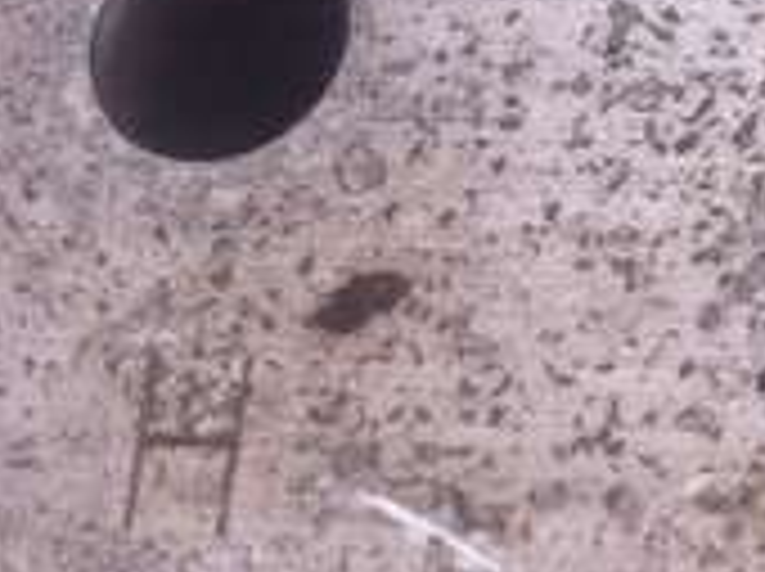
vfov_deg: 9.0
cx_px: 1494
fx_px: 3531
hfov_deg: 11.3
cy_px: -272
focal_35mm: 160
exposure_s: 1/30
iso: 80
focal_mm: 3.85
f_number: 2.8
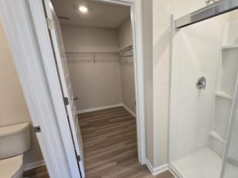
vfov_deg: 74.5
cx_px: 145
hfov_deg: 89.7
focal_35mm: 17
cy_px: 99
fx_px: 117
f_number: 2.2
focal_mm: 2.2
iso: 100
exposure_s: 1/60
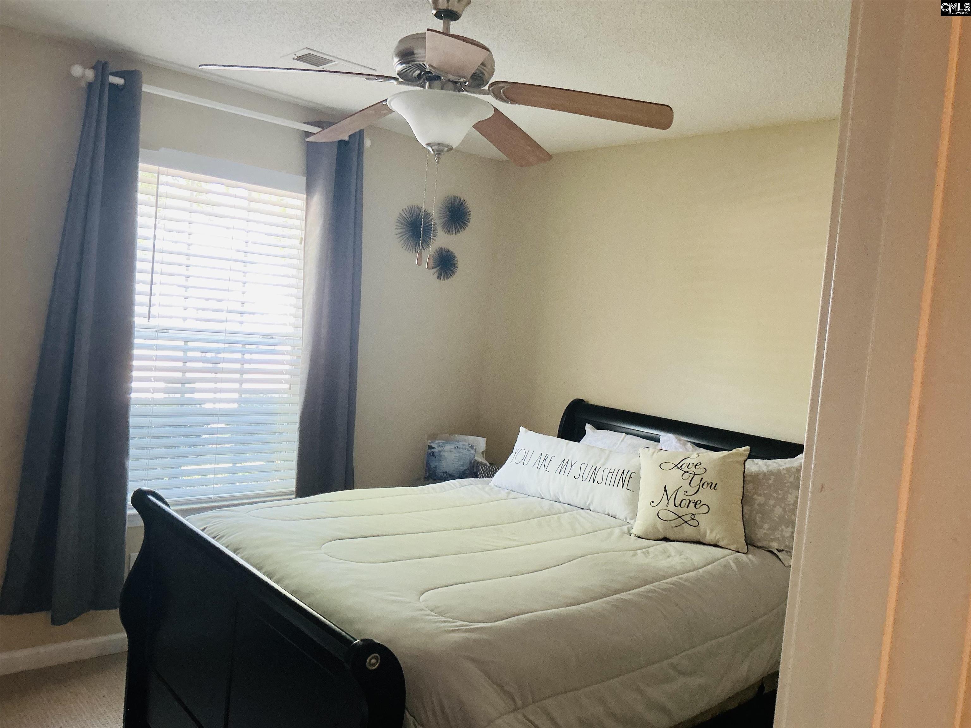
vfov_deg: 48.2
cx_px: 486
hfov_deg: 61.7
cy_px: 364
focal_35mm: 29
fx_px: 813
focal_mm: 3
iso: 200
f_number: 1.8
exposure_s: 1/60
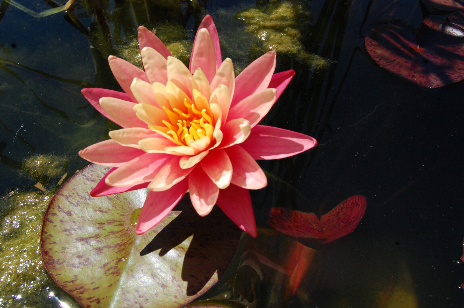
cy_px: 154
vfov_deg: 34.1
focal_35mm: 39
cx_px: 232
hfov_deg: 49.6
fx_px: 502
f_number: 14
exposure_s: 1/800
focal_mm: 26
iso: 800
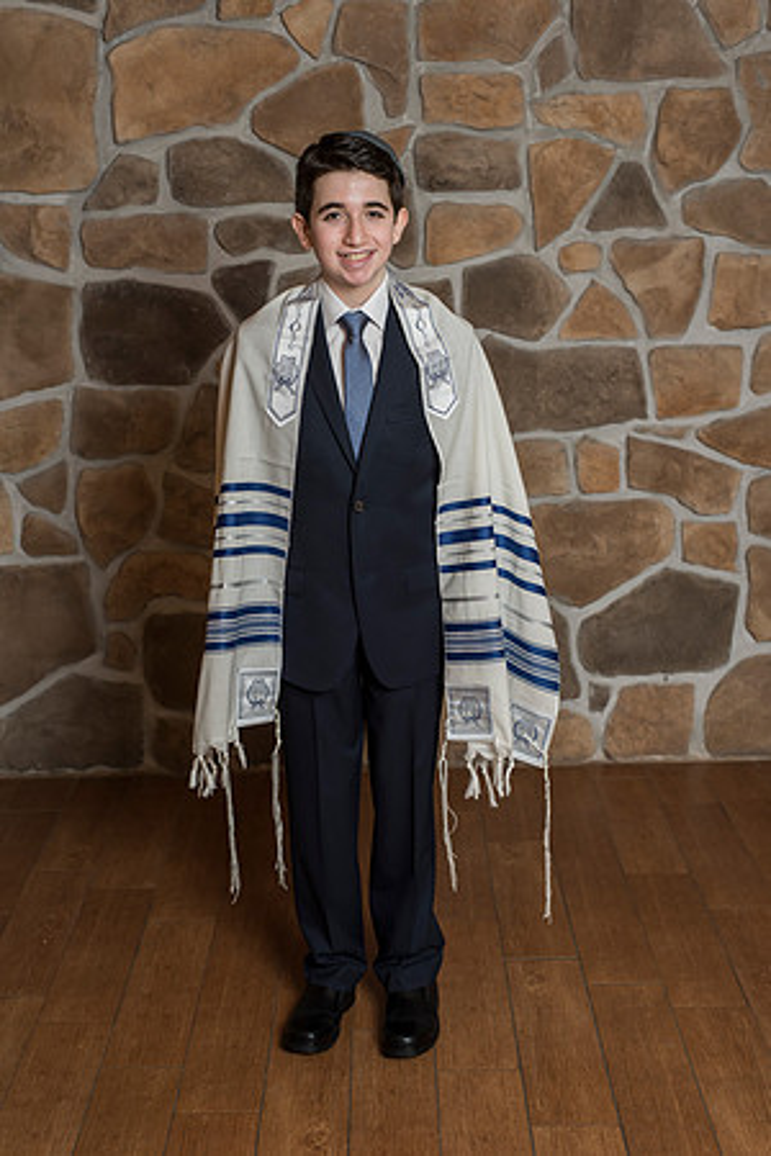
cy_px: 578
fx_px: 1606
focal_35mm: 50
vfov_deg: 39.6
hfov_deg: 27.0
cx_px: 386
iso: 800
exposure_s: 1/200
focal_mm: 50
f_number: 4
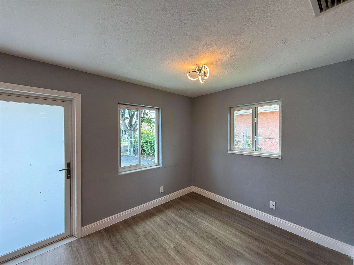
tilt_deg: -0.1
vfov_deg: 85.7
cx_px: 177
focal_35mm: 14
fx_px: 143
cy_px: 132
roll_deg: -0.1
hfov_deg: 102.1
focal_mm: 2.22
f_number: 2.2
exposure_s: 1/120
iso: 100
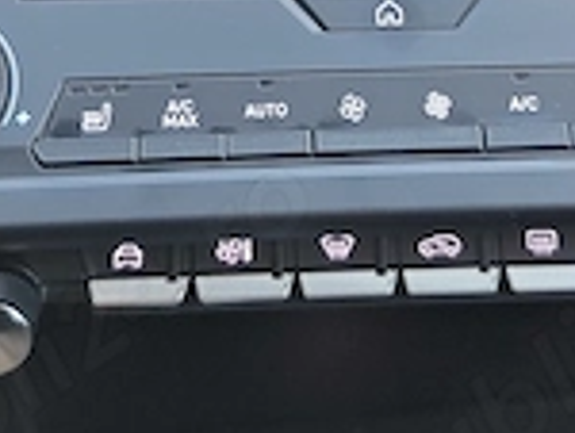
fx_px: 1531
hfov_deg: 21.3
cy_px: -192
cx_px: 330
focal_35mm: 92
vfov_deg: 15.1
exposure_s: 1/100
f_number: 1.8
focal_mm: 5.54
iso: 40
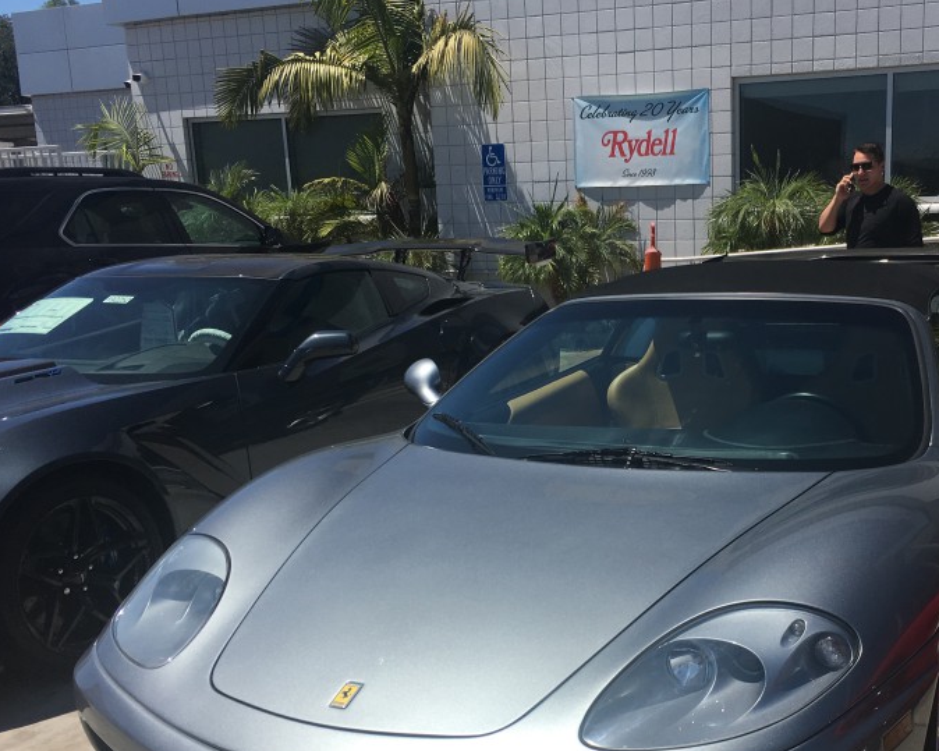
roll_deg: +1.3
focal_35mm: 43
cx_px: 655
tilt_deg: -10.7
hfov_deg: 42.1
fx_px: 1195
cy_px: 500
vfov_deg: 34.6
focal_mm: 4.15
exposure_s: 1/2262
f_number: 2.2
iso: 25
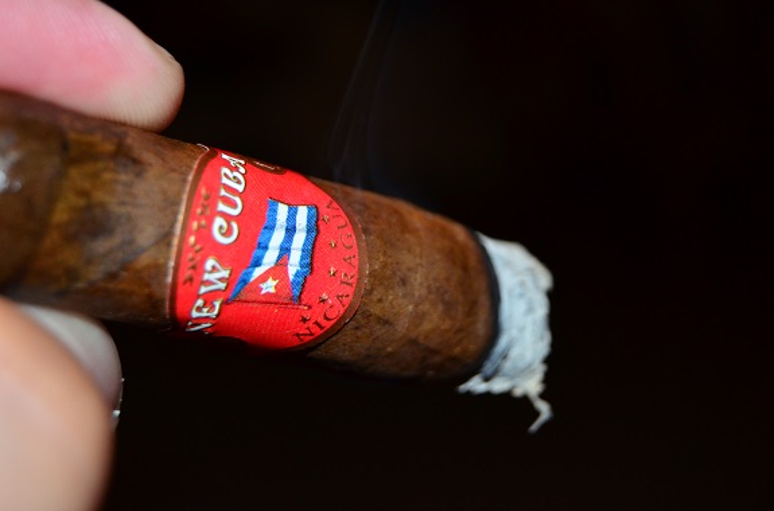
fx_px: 1608
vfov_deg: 18.1
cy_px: 256
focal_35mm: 75
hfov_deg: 27.1
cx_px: 387
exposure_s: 1/60
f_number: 7.1
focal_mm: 50
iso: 1100
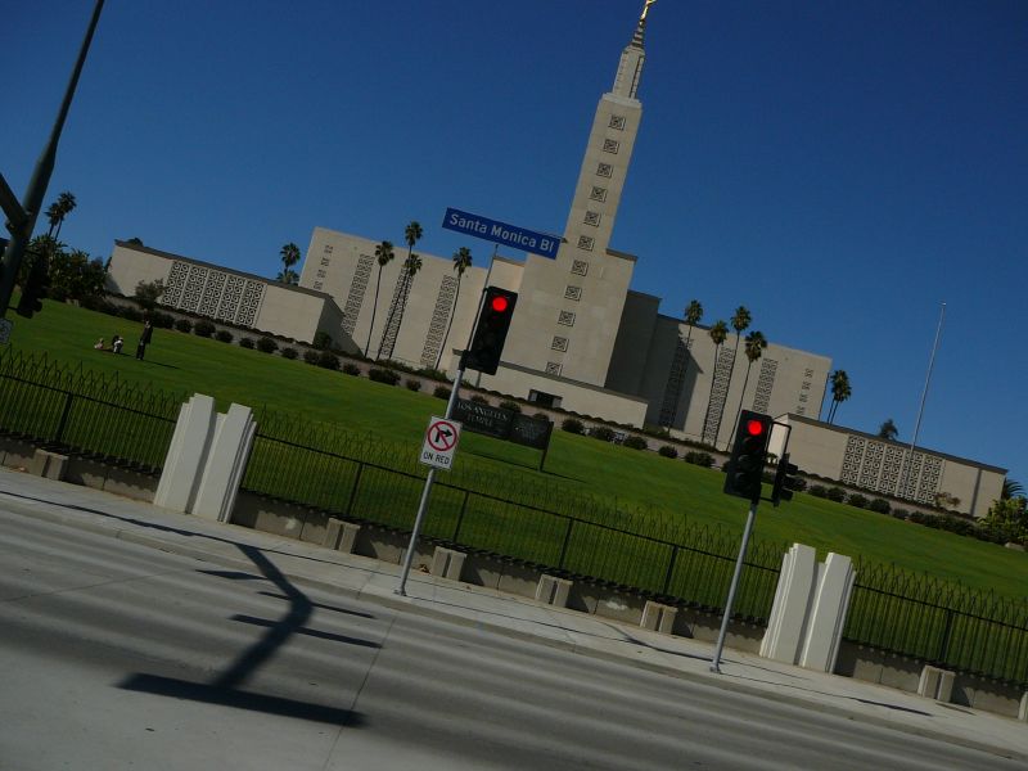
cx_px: 514
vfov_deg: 40.7
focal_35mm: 35
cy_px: 386
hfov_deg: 52.6
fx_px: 1039
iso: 80
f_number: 5
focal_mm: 5.2
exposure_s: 1/1300
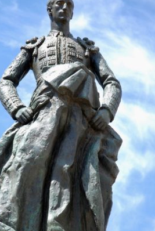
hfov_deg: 13.3
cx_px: 62
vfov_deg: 19.7
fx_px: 666
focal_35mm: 104
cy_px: 124
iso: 100
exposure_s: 1/160
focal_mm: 55
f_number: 6.3
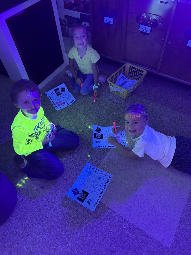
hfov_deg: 56.8
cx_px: 96
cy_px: 128
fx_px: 177
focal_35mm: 24
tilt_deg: -51.5
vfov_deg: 71.6
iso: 1000
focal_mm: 6.76
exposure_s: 1/30
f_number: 1.78
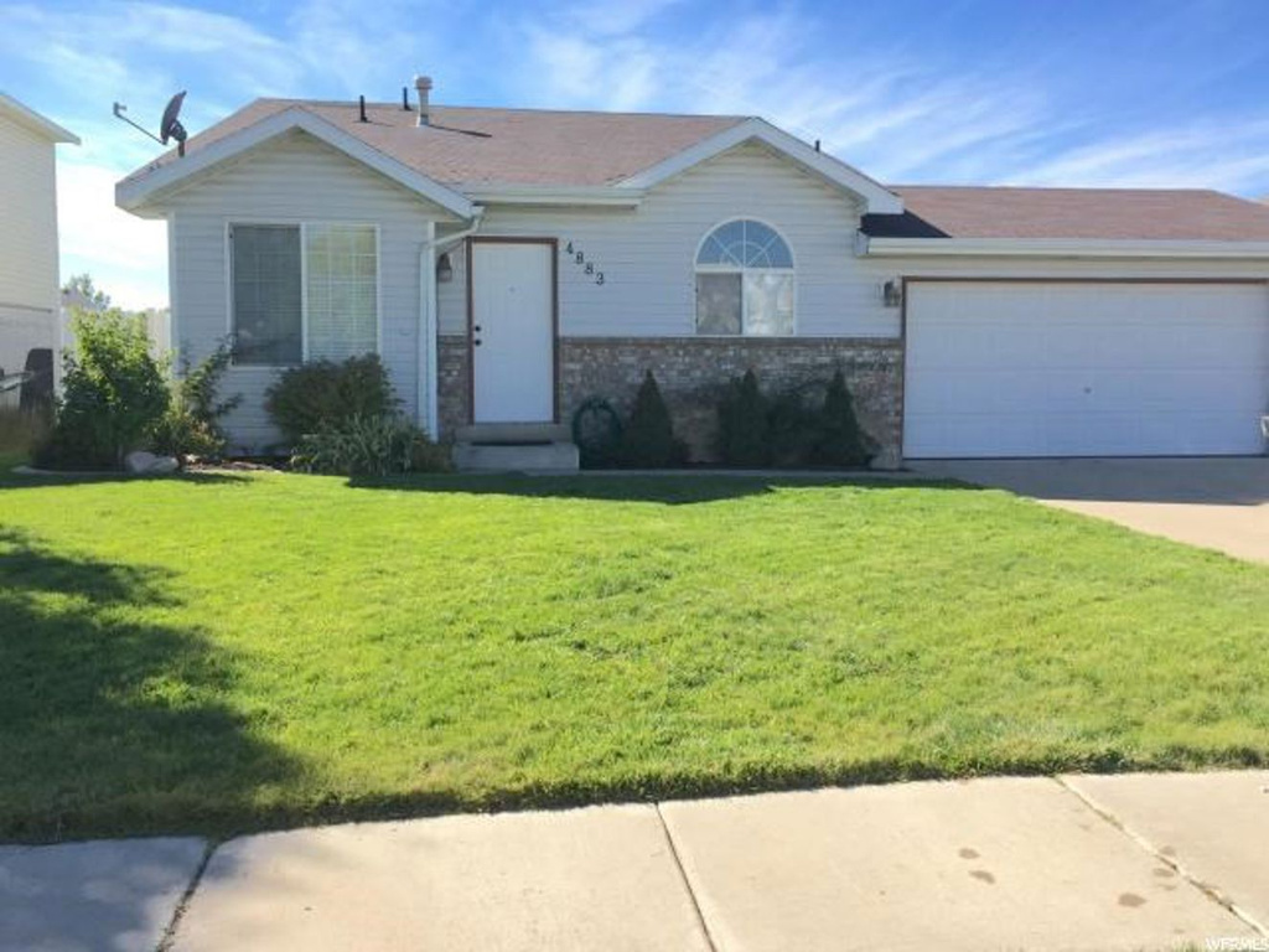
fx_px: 1063
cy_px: 476
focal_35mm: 29
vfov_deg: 48.2
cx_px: 634
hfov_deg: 61.7
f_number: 2.2
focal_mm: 4.15
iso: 32
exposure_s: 1/1130
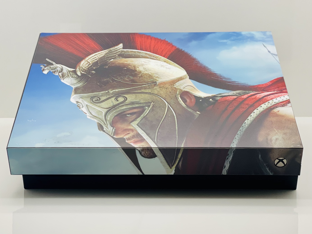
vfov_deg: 28.0
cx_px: 156
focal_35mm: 52
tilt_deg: -15.8
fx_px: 469
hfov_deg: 36.8
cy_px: 117
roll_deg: +0.1
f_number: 2
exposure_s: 1/100
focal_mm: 6
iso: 80
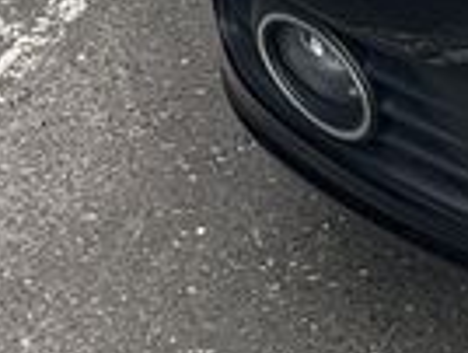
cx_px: 1104
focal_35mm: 173
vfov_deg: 8.1
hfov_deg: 10.0
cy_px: -423
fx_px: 2343
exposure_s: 1/529
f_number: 1.8
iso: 25
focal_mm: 3
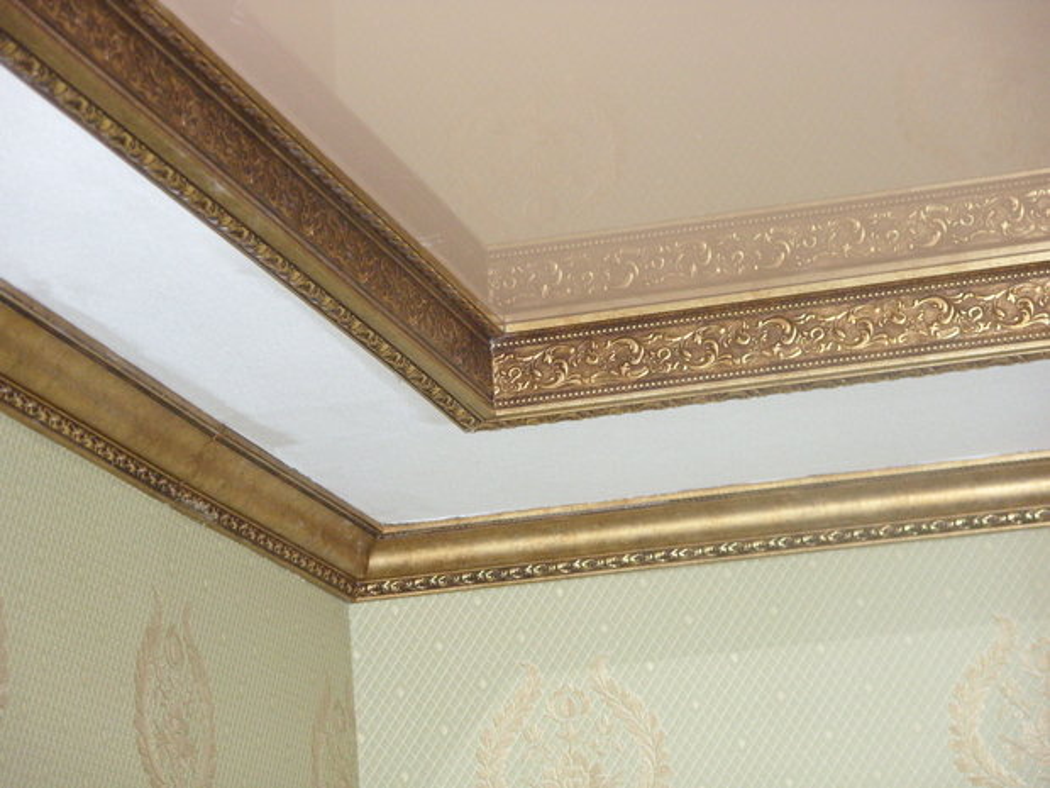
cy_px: 394
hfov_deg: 15.4
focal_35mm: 128
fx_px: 3883
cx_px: 525
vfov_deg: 11.6
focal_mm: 21.3
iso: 400
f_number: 3.9
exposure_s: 1/148
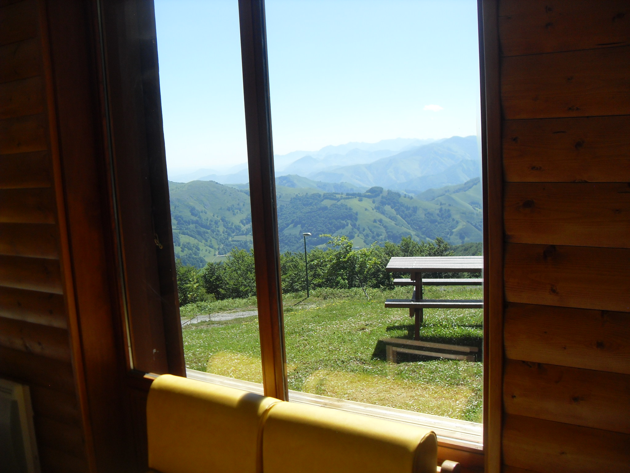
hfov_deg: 54.0
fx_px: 619
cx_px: 315
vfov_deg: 41.8
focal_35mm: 34
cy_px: 236
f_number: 7
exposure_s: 1/125
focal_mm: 6.3
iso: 80
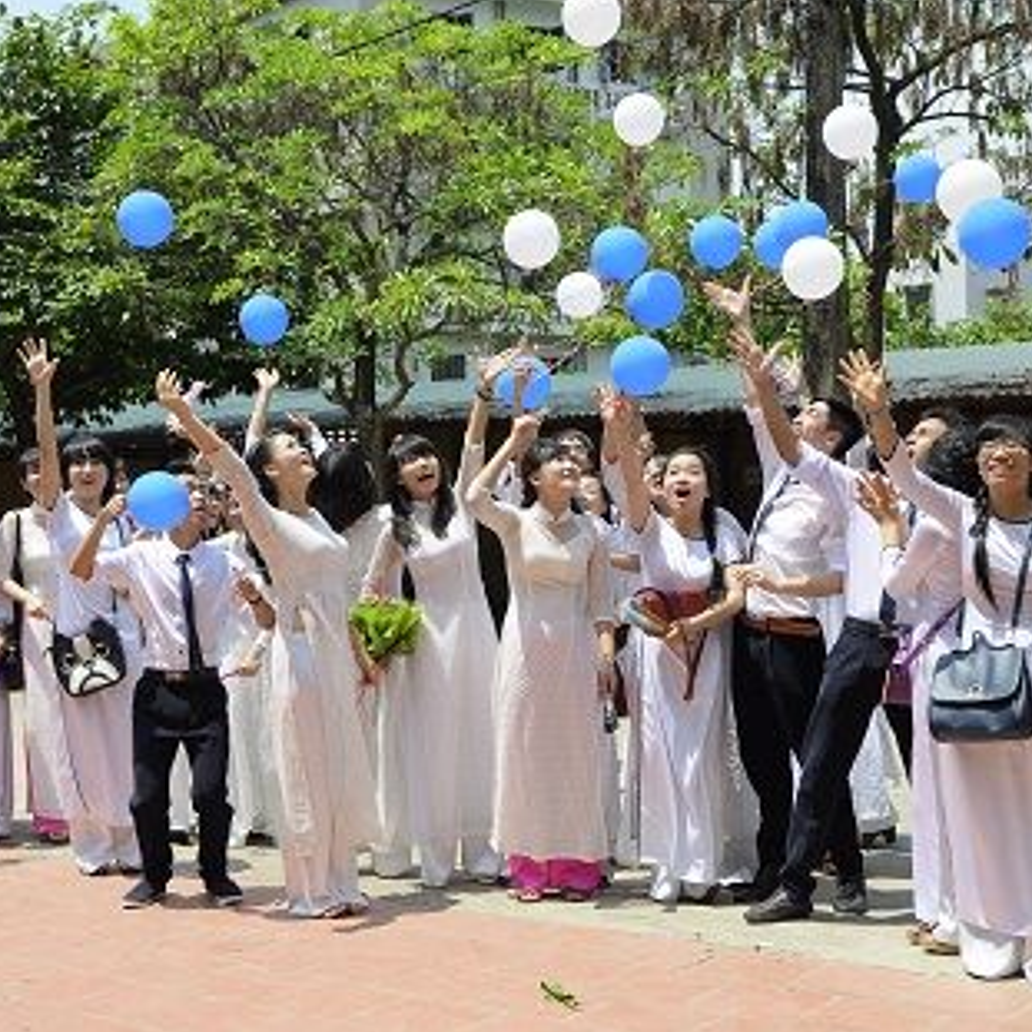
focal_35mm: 55
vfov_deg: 31.1
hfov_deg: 31.1
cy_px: 511
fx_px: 1855
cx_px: 455
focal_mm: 28
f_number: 5
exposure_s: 1/800
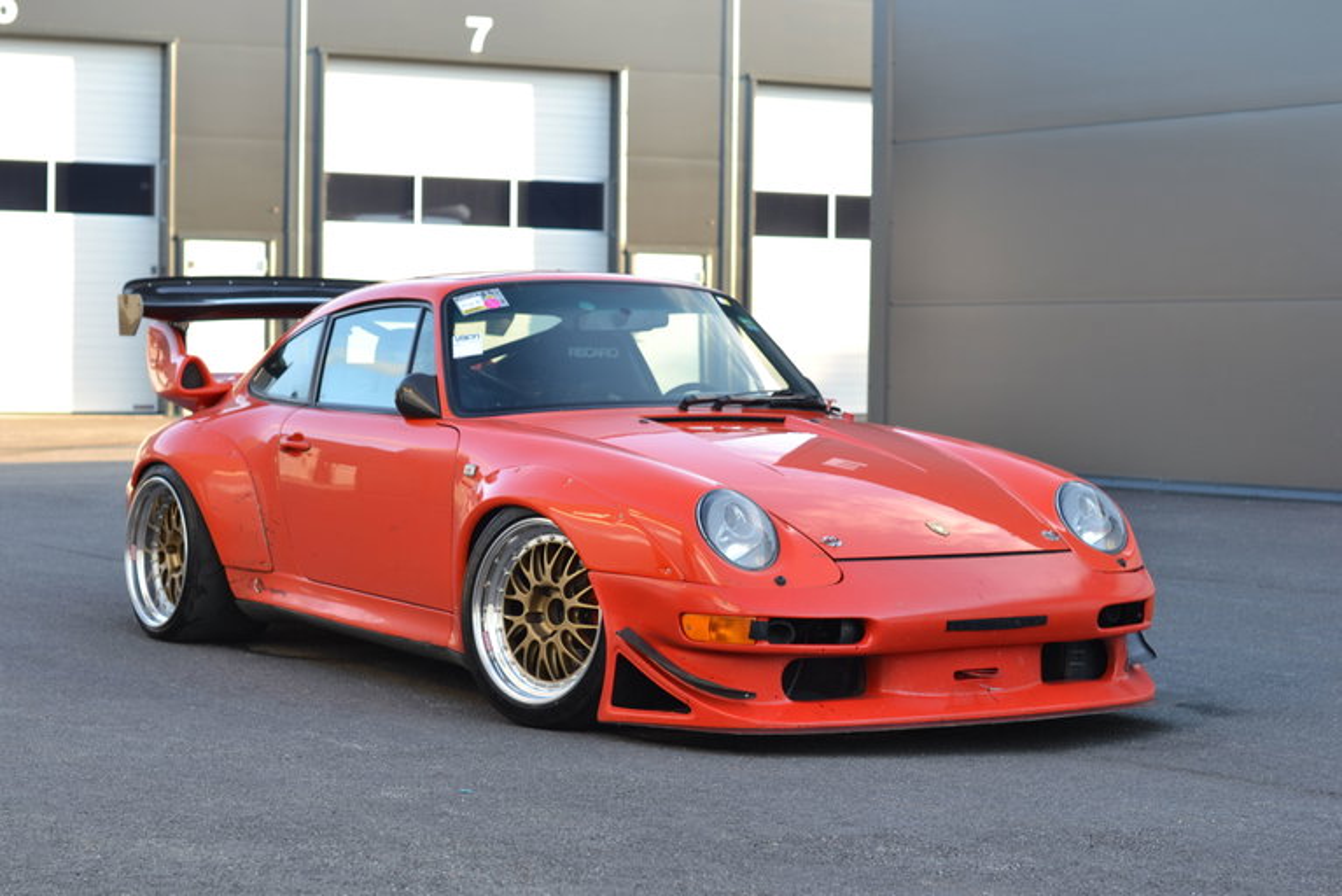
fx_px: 2797
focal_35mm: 75
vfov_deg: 18.2
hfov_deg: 27.0
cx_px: 671
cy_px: 448
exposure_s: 1/60
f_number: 3.5
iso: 100
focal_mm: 50
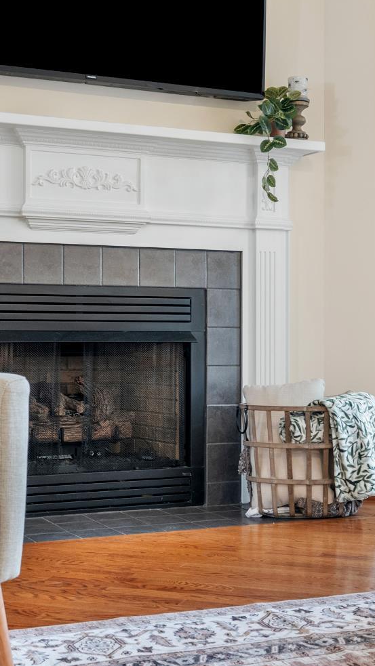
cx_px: 151
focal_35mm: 56
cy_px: 332
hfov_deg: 21.4
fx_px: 990
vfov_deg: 37.2
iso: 1250
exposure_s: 1/2.5
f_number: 8
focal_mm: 35
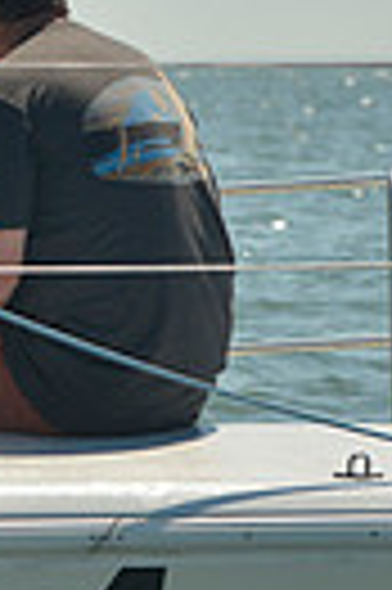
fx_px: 6239
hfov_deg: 3.5
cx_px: -888
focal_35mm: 381
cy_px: 547
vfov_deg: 5.4
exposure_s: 1/640
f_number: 6.3
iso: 200
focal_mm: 86
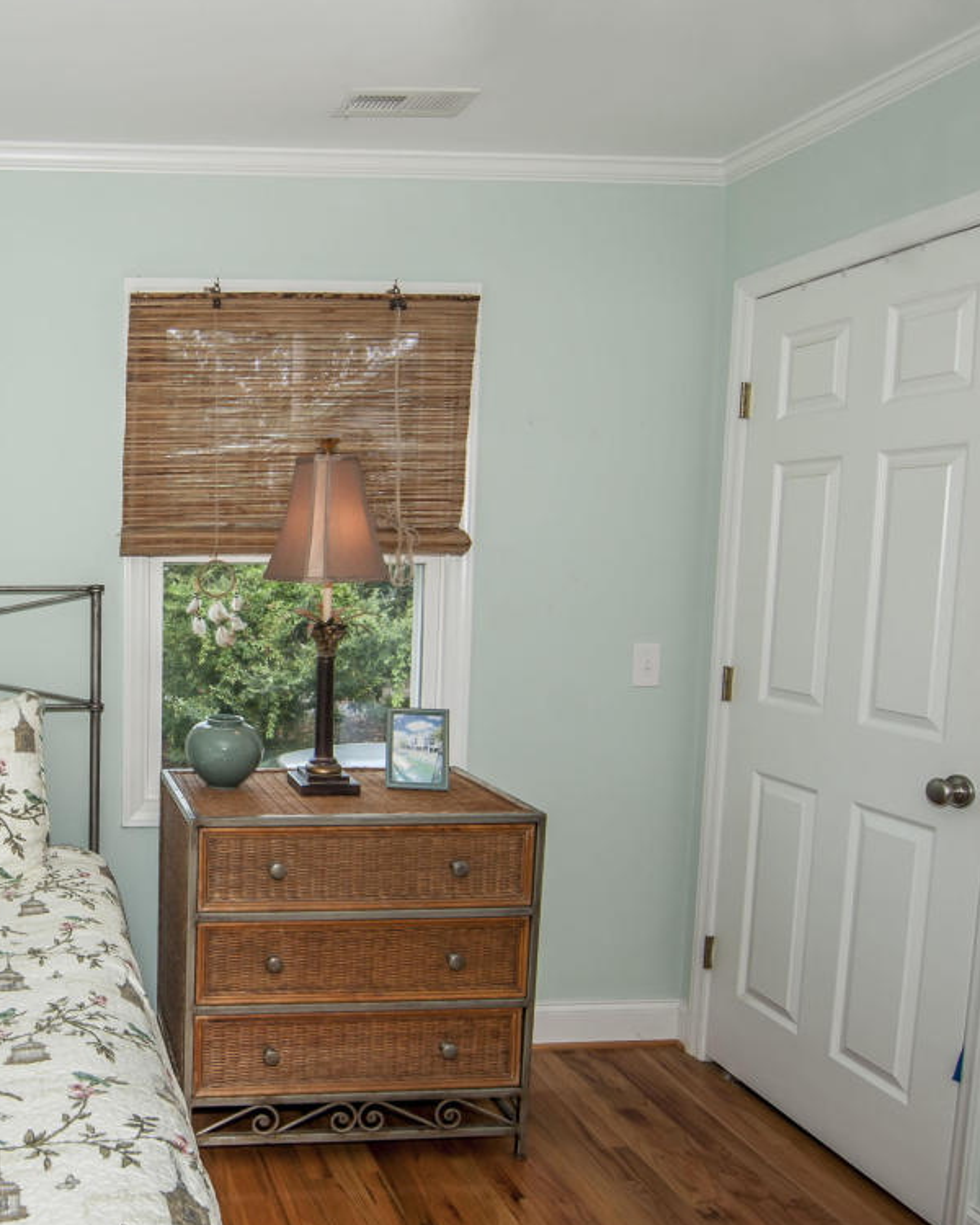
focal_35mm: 26
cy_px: 617
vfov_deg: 66.0
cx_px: 82
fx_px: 943
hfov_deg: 48.6
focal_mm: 12
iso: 250
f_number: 5.6
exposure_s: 1/60
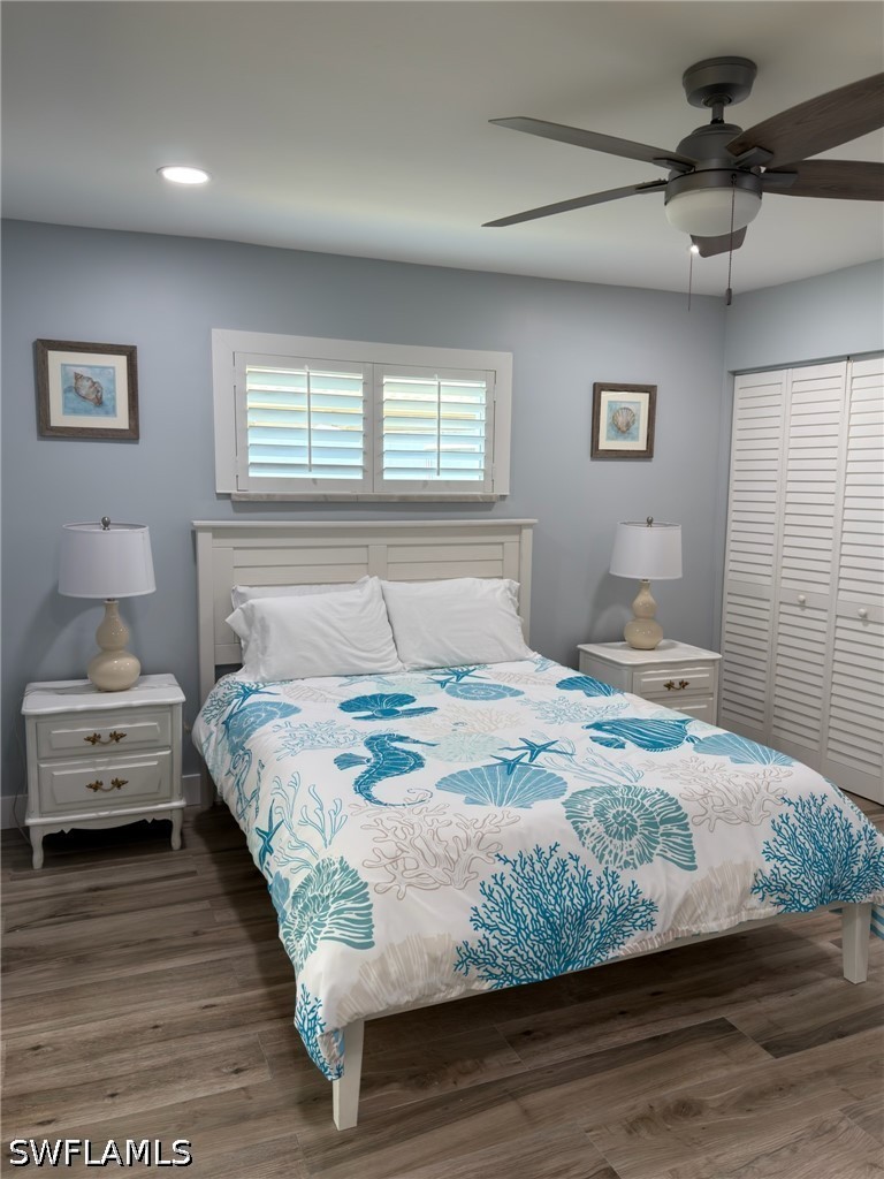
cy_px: 590
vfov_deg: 67.3
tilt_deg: -7.9
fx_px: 885
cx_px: 442
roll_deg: -0.5
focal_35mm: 26
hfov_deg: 53.1
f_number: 1.78
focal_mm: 6.76
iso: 125
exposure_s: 1/120
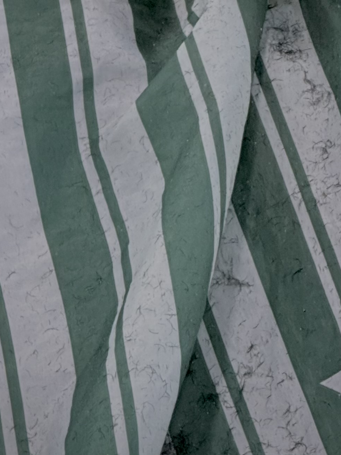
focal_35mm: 372
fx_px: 4888
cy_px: -129
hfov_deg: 4.0
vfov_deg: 5.3
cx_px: 280
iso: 200
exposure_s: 1/50
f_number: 2.8
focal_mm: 15.66
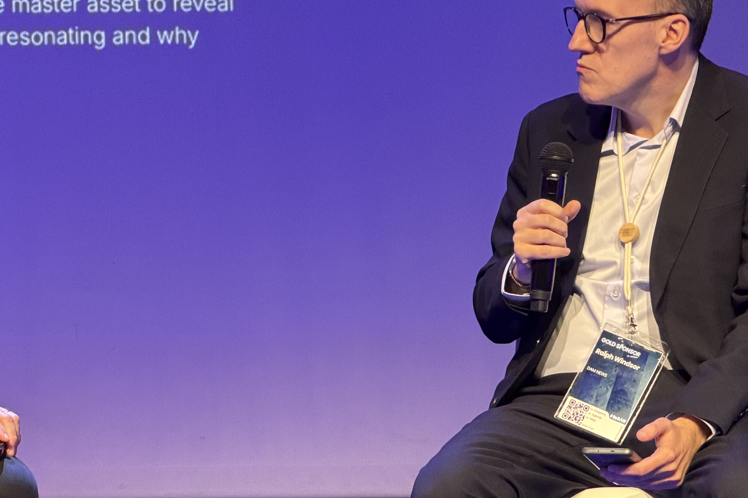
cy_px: 371
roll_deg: +1.0
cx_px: 212
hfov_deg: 11.9
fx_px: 3574
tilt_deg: -2.7
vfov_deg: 8.0
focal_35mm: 172
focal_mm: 16.89
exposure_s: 1/51
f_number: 2.8
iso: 640
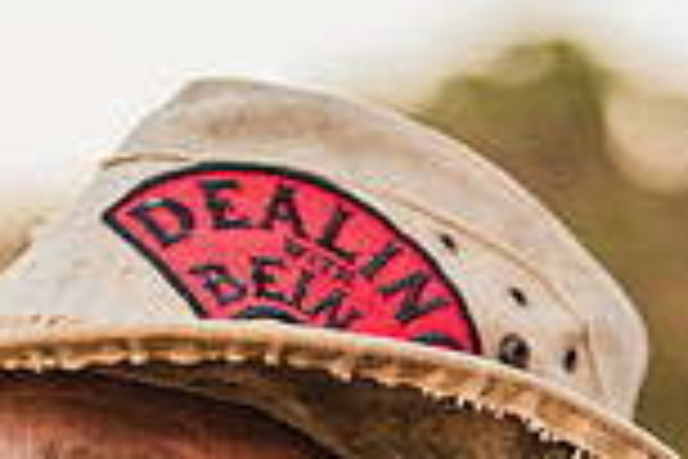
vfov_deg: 7.1
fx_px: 3631
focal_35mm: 190
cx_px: 189
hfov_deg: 10.8
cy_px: 790
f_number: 1.4
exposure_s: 1/160
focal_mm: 50
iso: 160
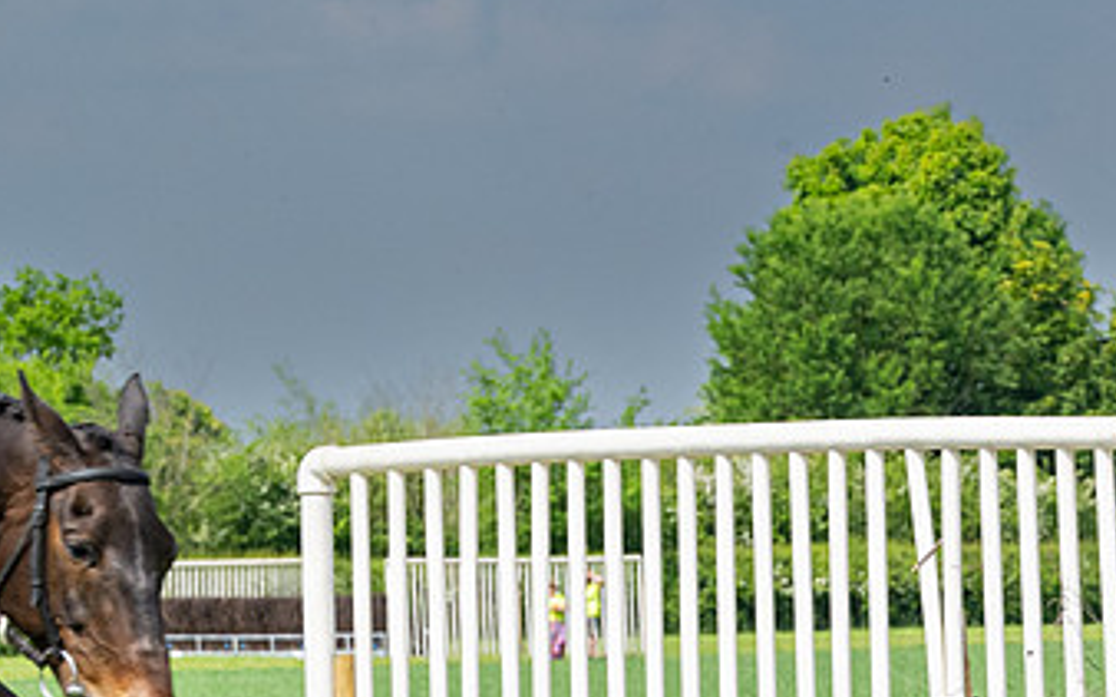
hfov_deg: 7.6
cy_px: 738
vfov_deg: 4.8
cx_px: 1514
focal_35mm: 274
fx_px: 8331
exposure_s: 1/2500
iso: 400
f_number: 5
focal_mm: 70
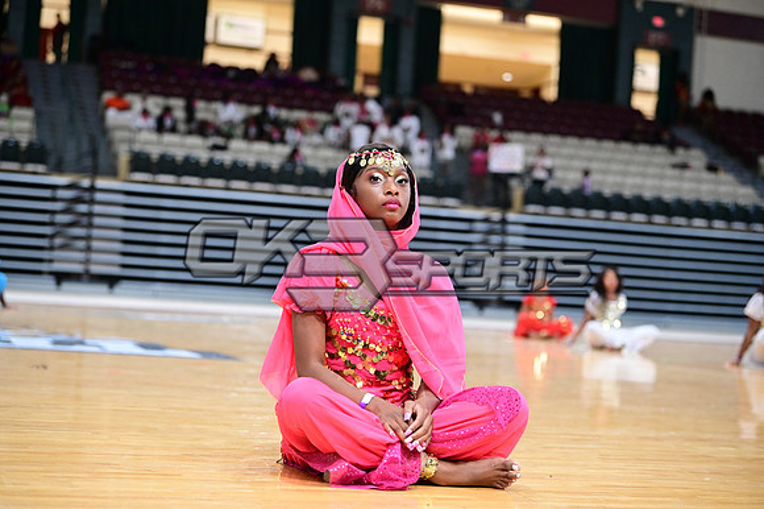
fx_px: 1485
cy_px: 254
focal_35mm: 70
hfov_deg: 28.9
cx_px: 382
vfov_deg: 19.4
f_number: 3.2
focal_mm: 70
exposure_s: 1/1000
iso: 6400
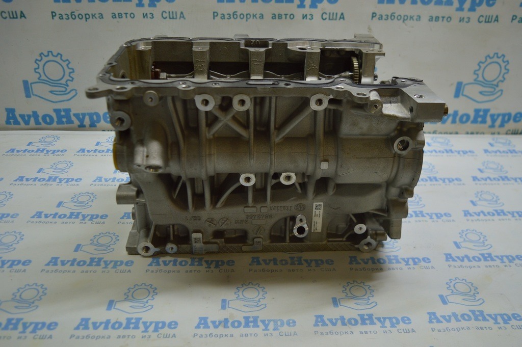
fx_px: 478
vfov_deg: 39.9
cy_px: 174
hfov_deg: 57.3
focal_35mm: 33
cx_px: 261
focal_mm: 22
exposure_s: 1/100
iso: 400
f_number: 3.8
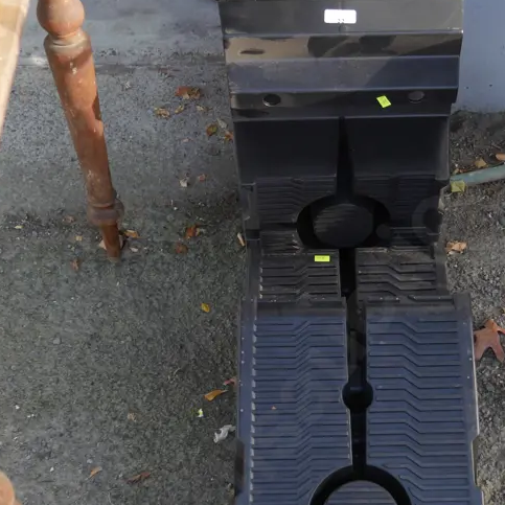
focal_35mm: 60
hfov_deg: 28.4
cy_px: 345
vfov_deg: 28.4
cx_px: 342
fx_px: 990
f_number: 4
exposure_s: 1/125
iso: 200
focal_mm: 16
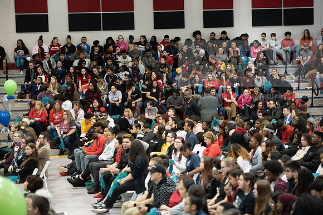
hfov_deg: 22.1
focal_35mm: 92
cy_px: 108
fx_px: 826
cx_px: 162
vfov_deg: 14.9
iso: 3200
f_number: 2.8
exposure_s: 1/200
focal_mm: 92
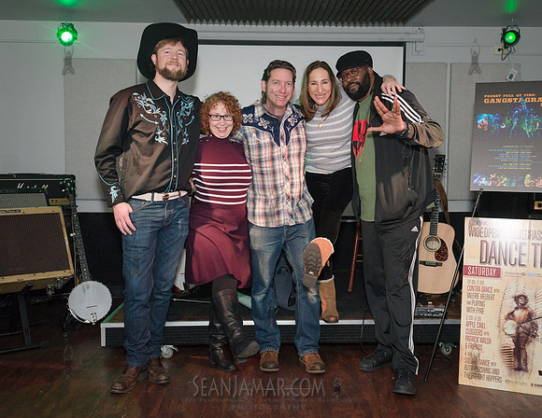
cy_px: 209
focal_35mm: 39
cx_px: 286
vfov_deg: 37.9
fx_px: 610
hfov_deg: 47.9
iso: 3200
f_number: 4
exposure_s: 1/250
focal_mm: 35
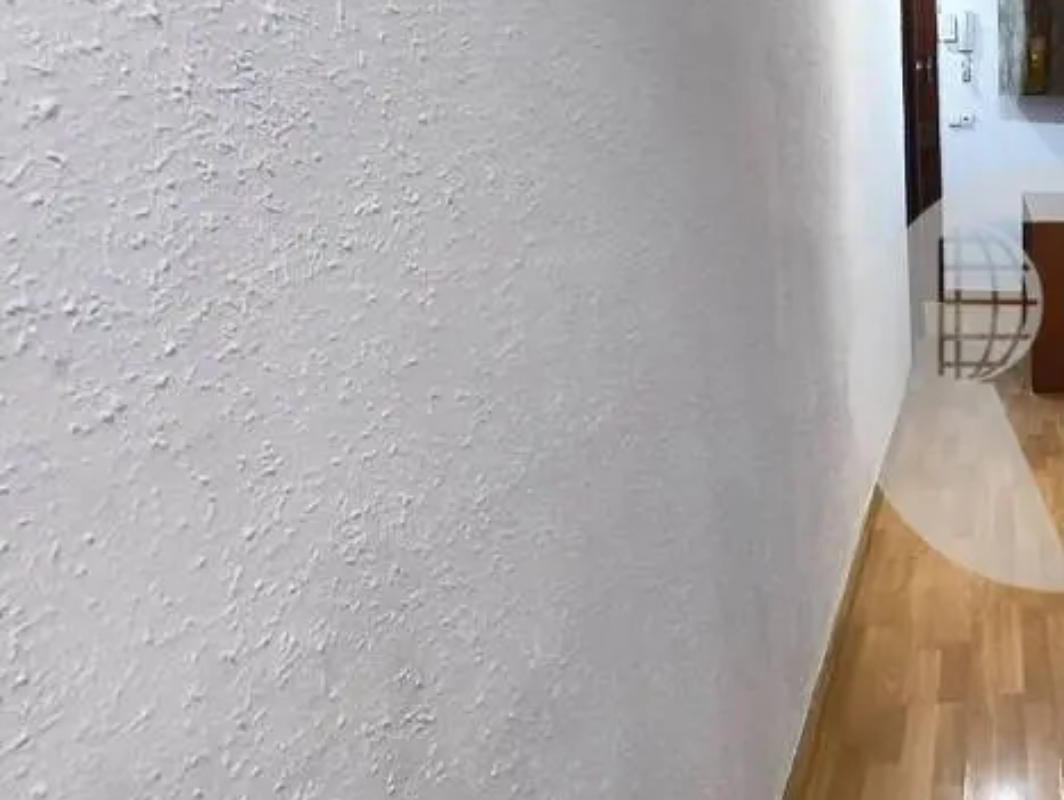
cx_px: 1062
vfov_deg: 44.2
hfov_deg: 47.3
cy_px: 375
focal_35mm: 32
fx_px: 985
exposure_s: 1/33.3
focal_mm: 1.65
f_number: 2.2
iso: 500
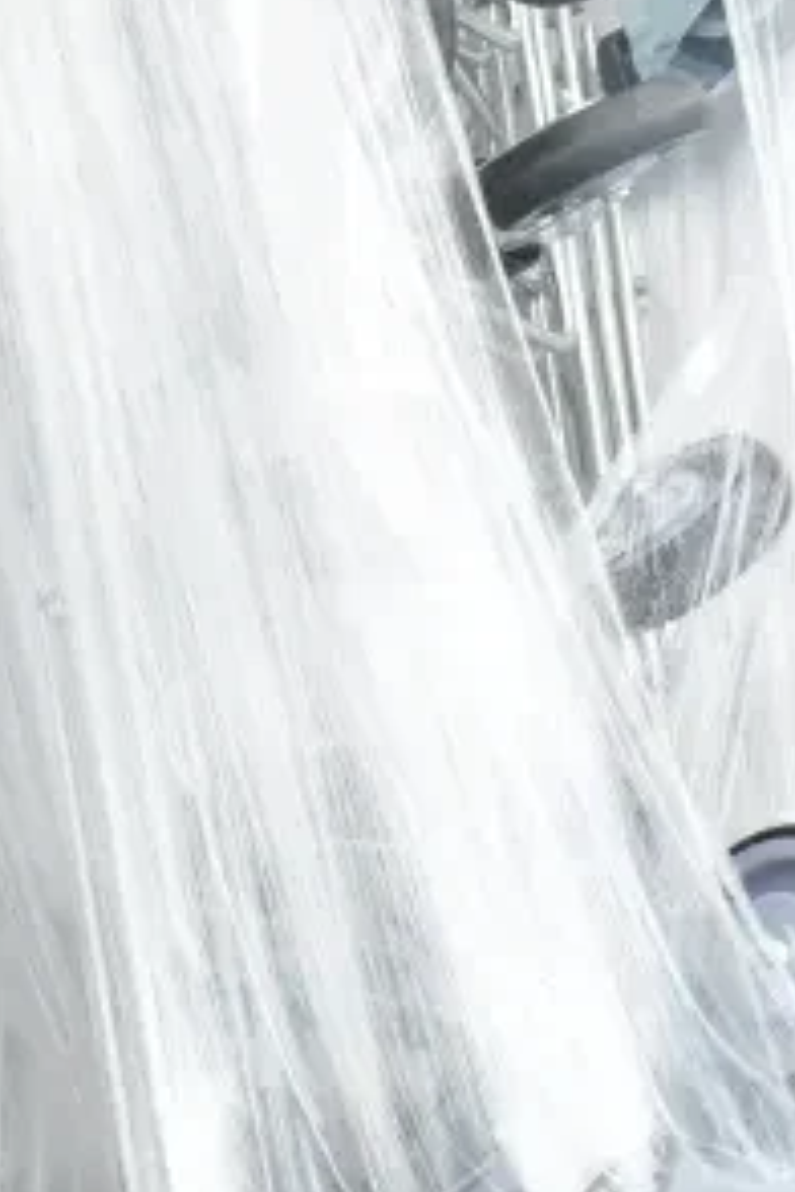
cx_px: -8
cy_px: 264
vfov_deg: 23.9
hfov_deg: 15.9
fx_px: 2782
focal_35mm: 84
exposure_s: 1/640
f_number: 13
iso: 1600
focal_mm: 18
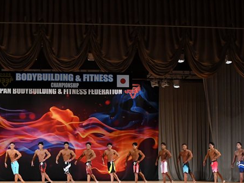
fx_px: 493
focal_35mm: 70
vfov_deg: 20.8
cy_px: 135
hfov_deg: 27.5
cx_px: 70
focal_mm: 28
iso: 3200
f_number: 5.6
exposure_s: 1/400
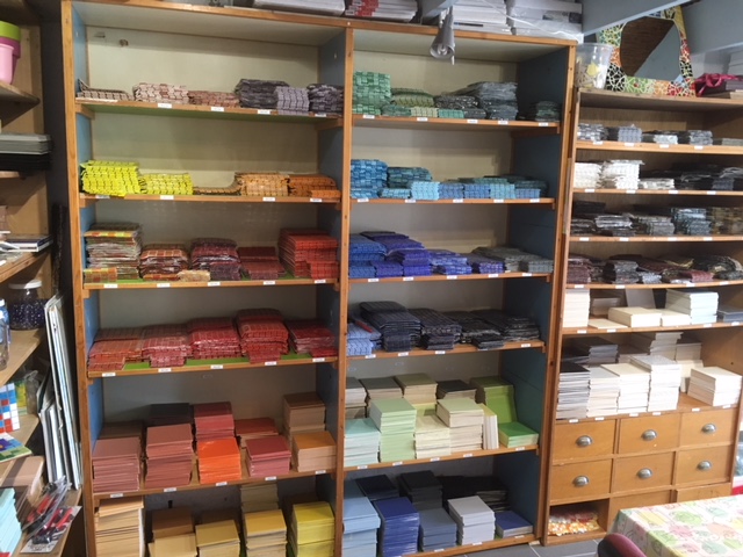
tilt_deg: -8.8
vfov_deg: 48.2
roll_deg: -1.8
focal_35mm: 29
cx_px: 372
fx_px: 622
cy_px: 278
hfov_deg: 61.7
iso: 160
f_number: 2.2
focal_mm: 4.15
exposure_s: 1/33
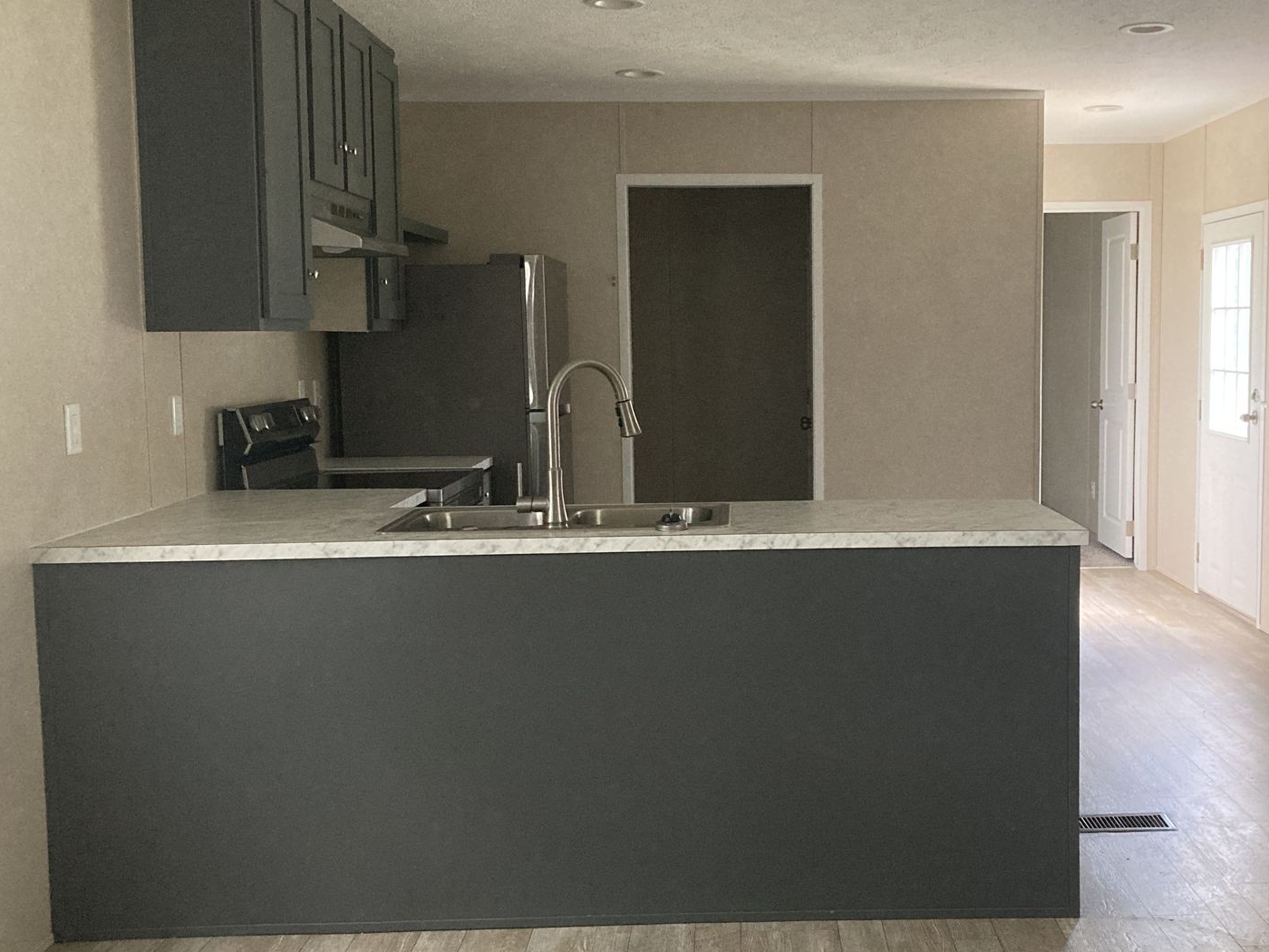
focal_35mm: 40
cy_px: 484
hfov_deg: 46.3
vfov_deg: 36.0
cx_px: 801
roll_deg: -0.4
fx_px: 1466
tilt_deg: -5.2
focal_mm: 3.99
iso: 320
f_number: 1.8
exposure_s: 1/60
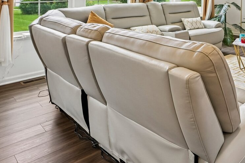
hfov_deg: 49.3
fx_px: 238
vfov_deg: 33.9
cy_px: -6
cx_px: 215
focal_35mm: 35
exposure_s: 1/40
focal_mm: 16
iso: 400
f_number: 13
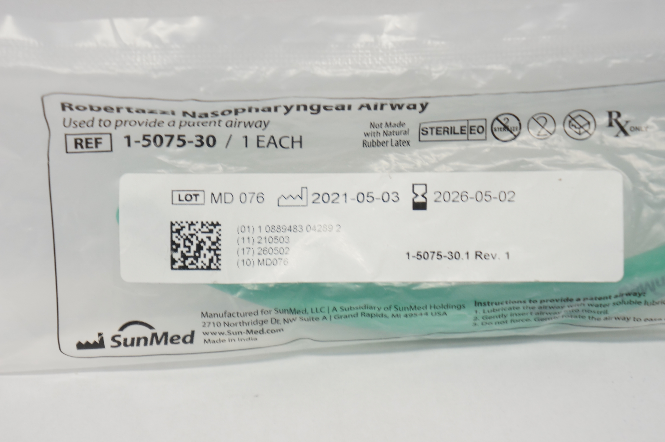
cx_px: 332
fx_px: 1522
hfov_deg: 24.6
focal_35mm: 82
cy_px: 221
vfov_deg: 16.5
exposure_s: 1/80
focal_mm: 55
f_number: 5.6
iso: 400
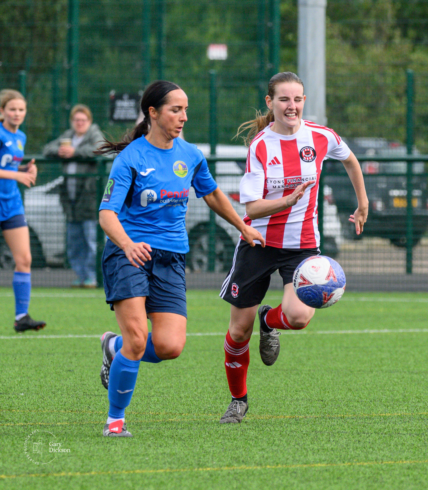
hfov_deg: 2.5
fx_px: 9870
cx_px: 353
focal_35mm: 657
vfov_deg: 2.8
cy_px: 159
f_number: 5
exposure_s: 1/2000
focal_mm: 230
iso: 800
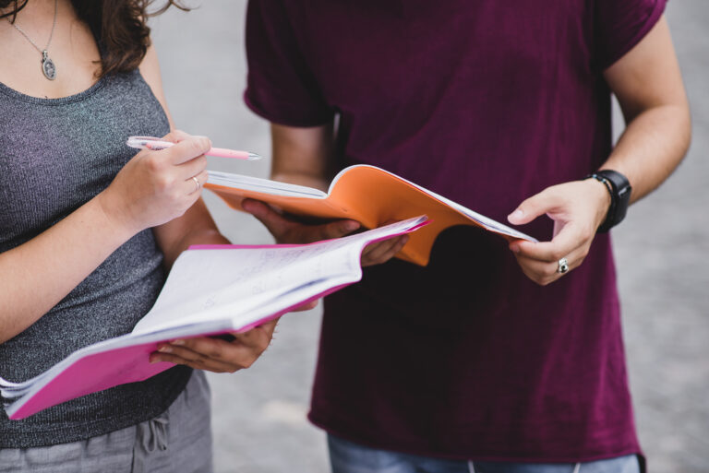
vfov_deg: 16.1
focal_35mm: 85
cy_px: 236
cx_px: 354
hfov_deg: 23.9
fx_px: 1675
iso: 200
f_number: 2.5
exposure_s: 1/200
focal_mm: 85
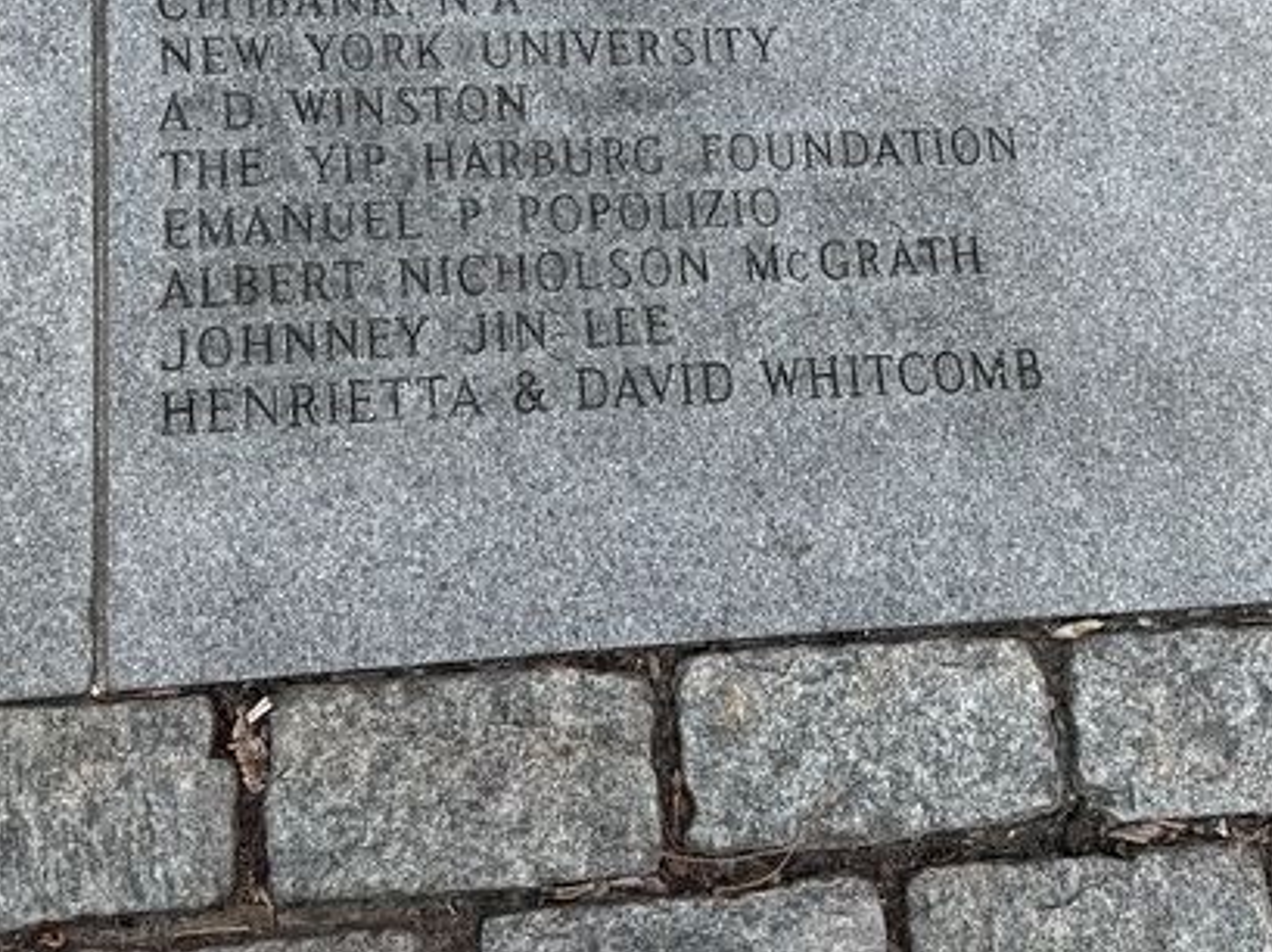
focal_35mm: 47
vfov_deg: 30.4
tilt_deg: -73.5
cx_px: 625
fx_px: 1726
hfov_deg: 40.5
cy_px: 249
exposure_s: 1/405
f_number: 1.78
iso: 80
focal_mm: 6.76
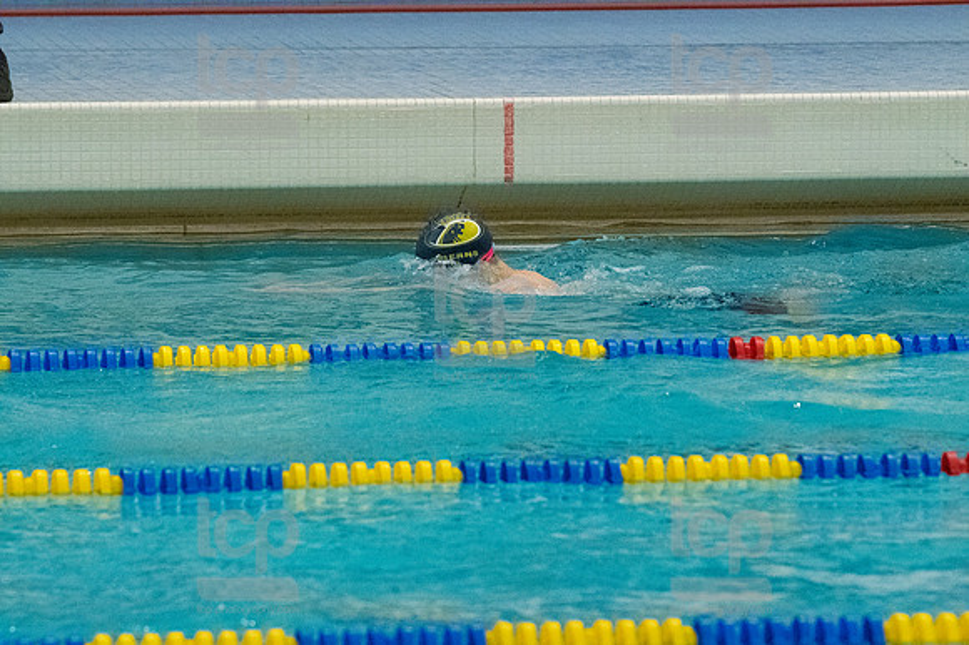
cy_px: 322
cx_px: 484
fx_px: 7855
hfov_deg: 7.1
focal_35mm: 292
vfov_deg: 4.7
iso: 10000
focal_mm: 195
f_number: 5
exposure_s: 1/1250
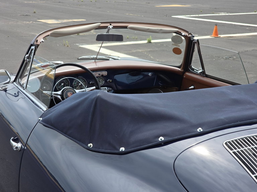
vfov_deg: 21.3
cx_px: 128
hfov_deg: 28.2
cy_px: 96
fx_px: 512
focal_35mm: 69
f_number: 2.4
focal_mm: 7.9
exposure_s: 1/1347
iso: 50
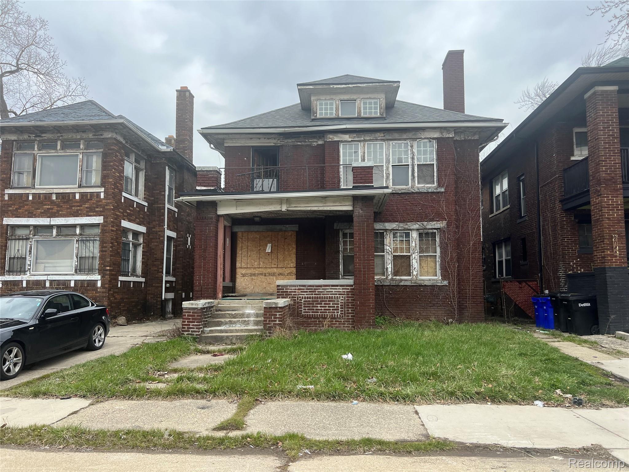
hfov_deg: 67.3
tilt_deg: +6.3
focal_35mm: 26
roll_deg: -0.6
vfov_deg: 53.1
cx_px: 314
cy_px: 236
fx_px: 472
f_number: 1.5
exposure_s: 1/696
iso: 50
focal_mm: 5.7
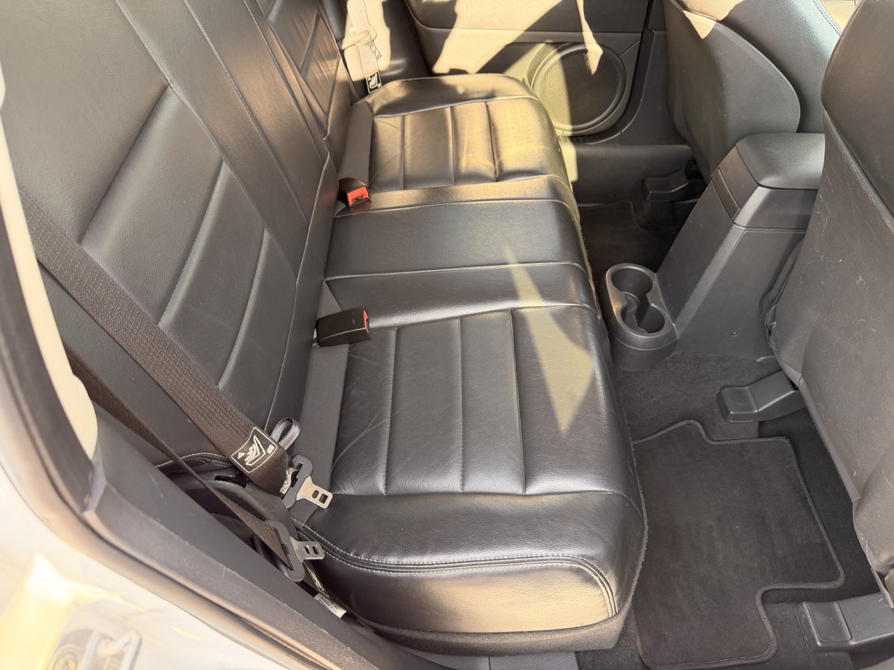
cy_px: 335
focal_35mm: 24
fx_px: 620
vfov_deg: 56.8
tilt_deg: -48.6
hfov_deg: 71.6
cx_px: 447
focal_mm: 6.76
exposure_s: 1/121
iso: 160
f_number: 1.78
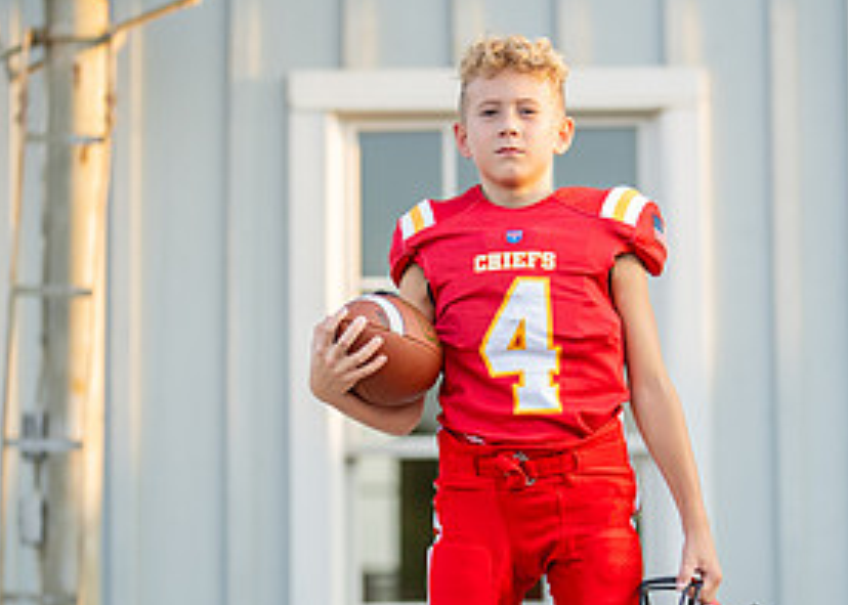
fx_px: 2889
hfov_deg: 16.7
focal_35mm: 120
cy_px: 452
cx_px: 552
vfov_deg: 11.9
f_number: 1.2
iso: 200
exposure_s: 1/2500
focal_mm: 50
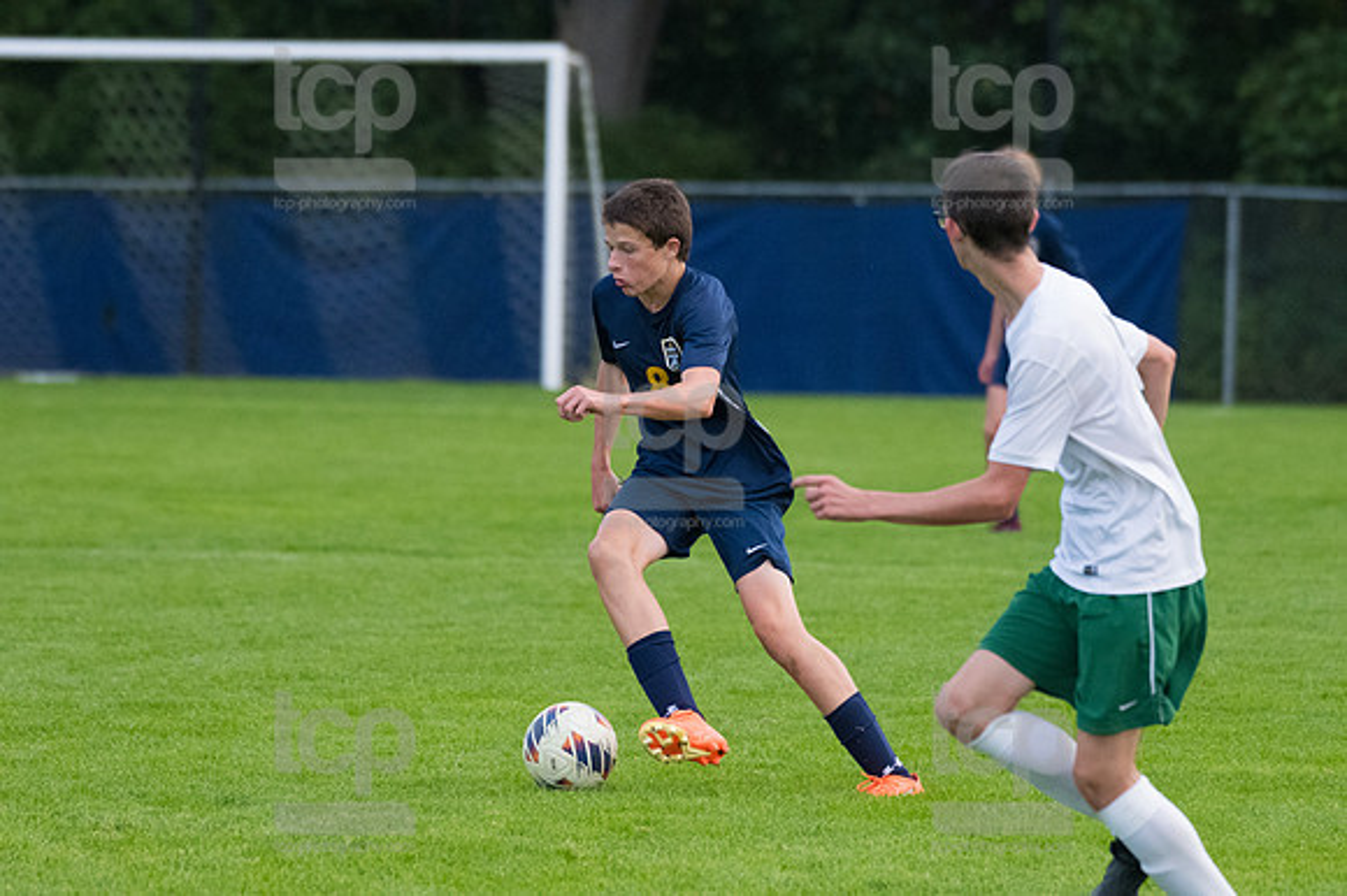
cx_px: 674
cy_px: 448
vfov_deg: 3.3
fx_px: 15705
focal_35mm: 420
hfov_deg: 4.9
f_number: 5.6
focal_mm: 280
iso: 3200
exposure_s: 1/2000
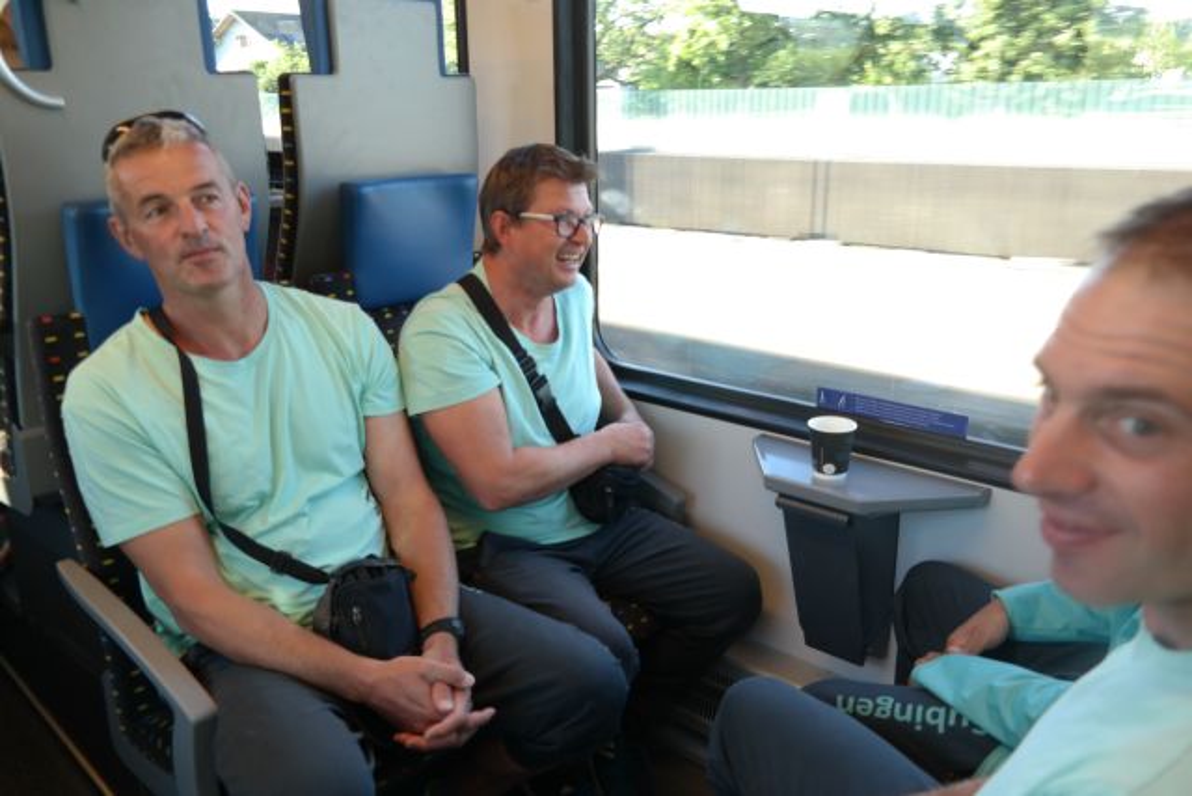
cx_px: 596
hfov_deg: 63.6
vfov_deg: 45.0
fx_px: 960
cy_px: 398
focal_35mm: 29
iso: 200
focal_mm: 19
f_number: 3.5
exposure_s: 1/40
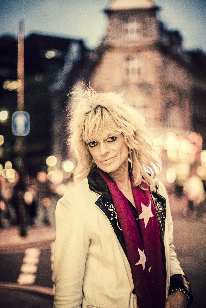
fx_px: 472
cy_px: 152
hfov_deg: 24.6
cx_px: 105
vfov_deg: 36.2
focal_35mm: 55
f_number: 1.4
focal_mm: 50
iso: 800
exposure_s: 1/200
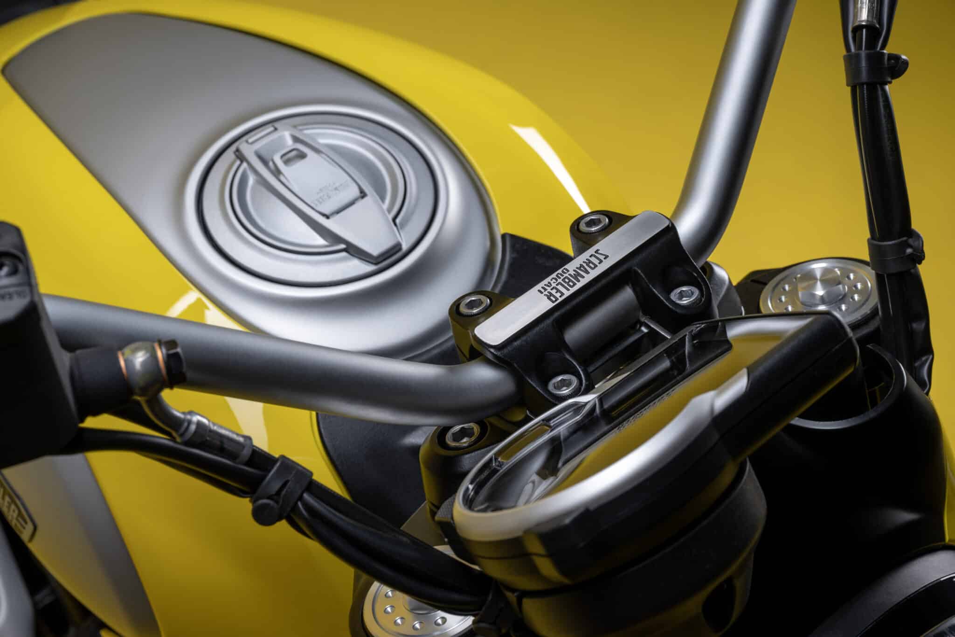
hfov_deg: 34.5
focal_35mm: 58
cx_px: 478
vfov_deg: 23.4
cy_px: 318
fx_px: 1538
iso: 100
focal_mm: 58
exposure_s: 1/160
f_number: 11
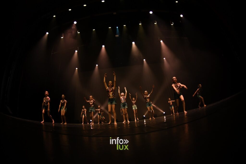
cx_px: 123
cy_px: 82
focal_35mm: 15
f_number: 2.8
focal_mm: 10.5
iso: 1000
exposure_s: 1/100
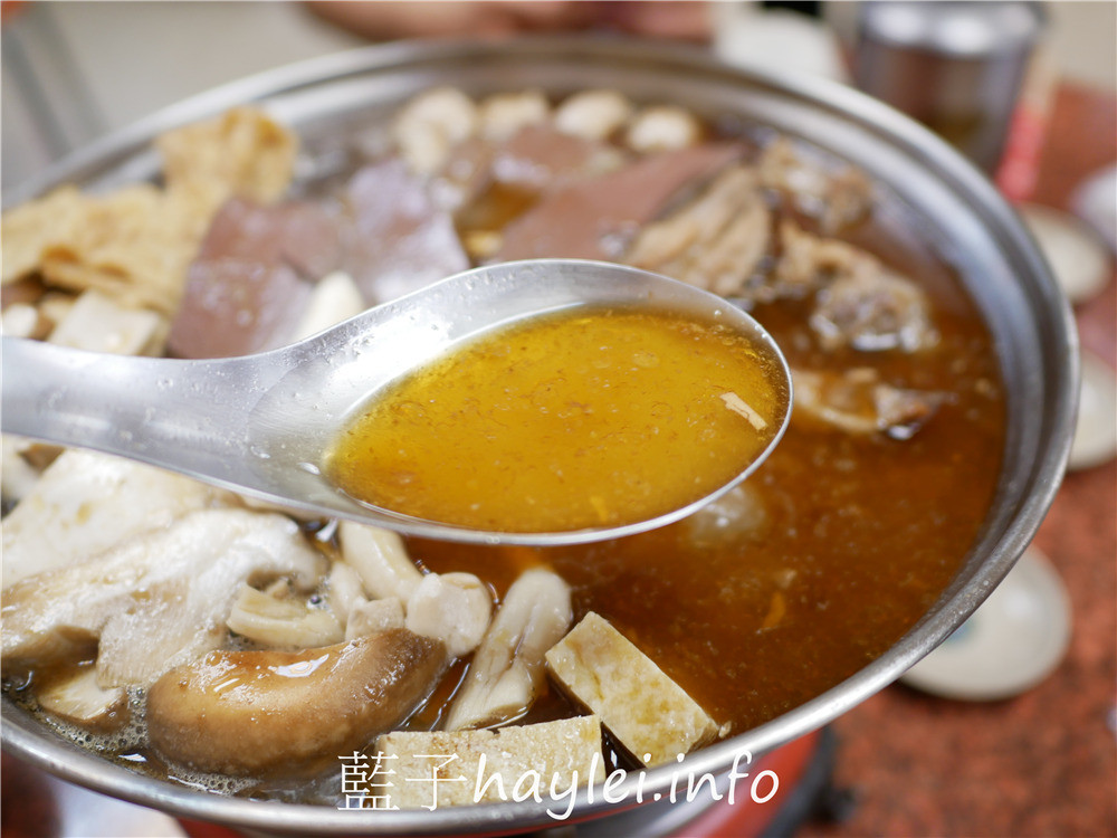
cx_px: 558
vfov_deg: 46.8
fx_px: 968
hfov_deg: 60.0
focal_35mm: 30
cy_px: 419
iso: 250
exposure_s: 1/60
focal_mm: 15
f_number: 1.7
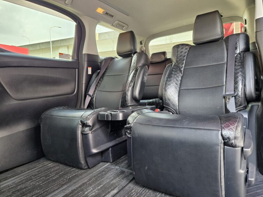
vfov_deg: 56.8
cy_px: 102
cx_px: 133
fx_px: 182
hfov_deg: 71.6
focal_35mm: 24
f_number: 1.8
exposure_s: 1/100
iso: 160
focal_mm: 5.4
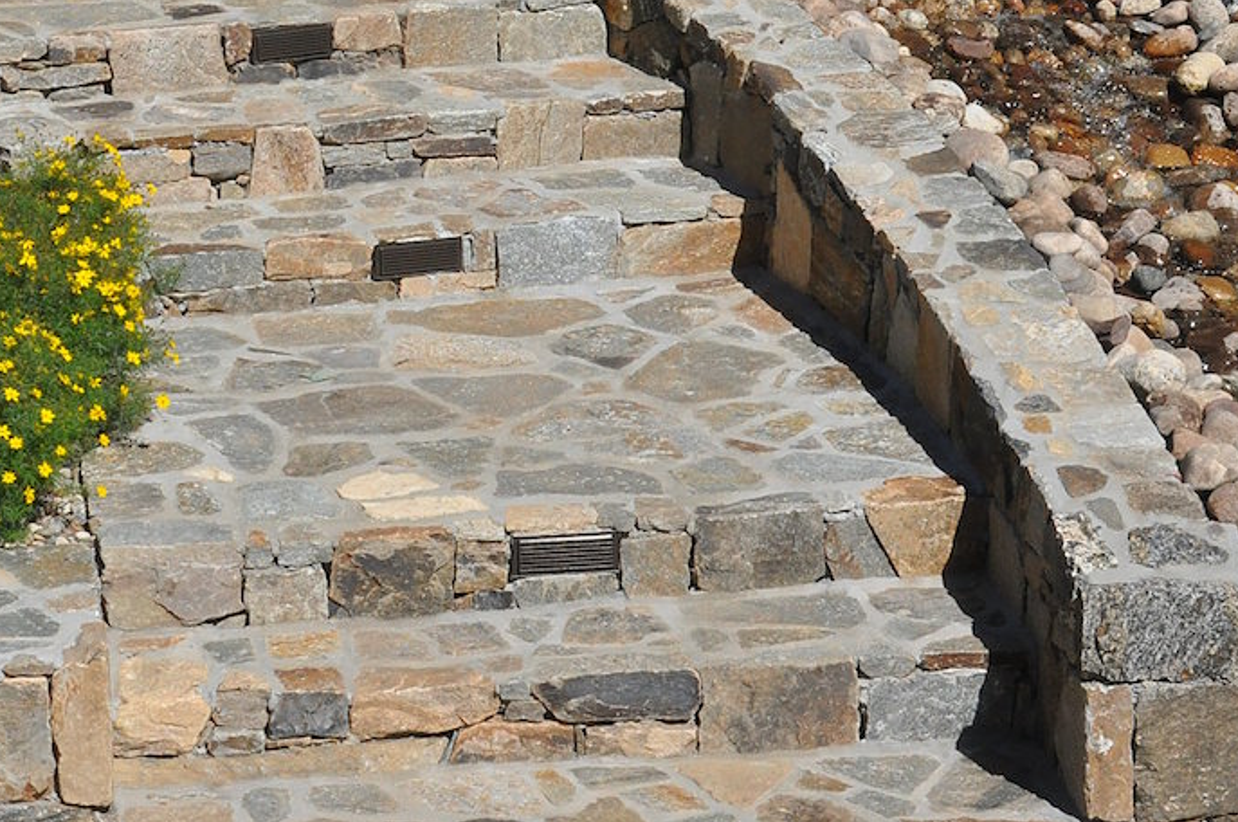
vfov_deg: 11.2
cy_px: 29
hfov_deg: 16.8
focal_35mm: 121
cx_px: 209
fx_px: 4155
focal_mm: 38
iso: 800
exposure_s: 1/800
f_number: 14
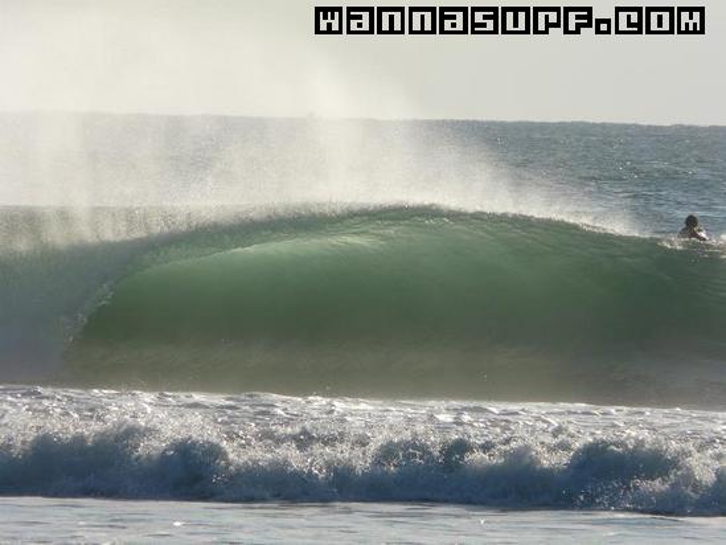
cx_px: 363
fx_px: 10573
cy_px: 272
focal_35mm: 504
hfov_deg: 3.9
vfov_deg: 3.0
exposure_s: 1/1000
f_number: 7.1
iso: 100
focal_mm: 82.8
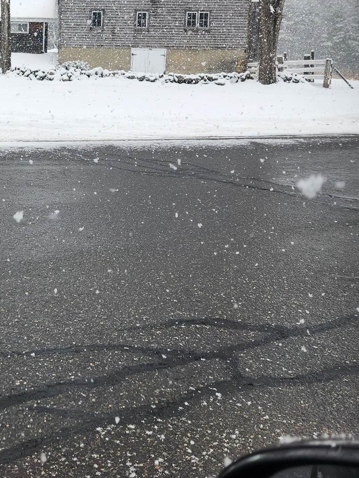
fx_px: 691
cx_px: 19
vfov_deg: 37.2
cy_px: 114
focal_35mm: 50
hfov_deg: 27.8
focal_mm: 5.4
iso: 20
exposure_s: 1/554
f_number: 1.8
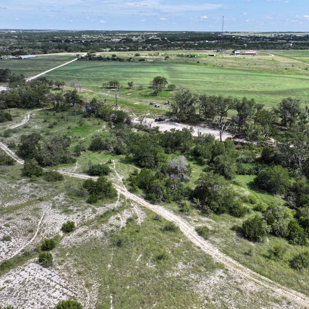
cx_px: 175
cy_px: 154
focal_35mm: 29
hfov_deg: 55.4
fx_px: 293
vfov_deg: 55.6
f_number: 2.8
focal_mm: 12.29
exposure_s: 1/1600
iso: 120
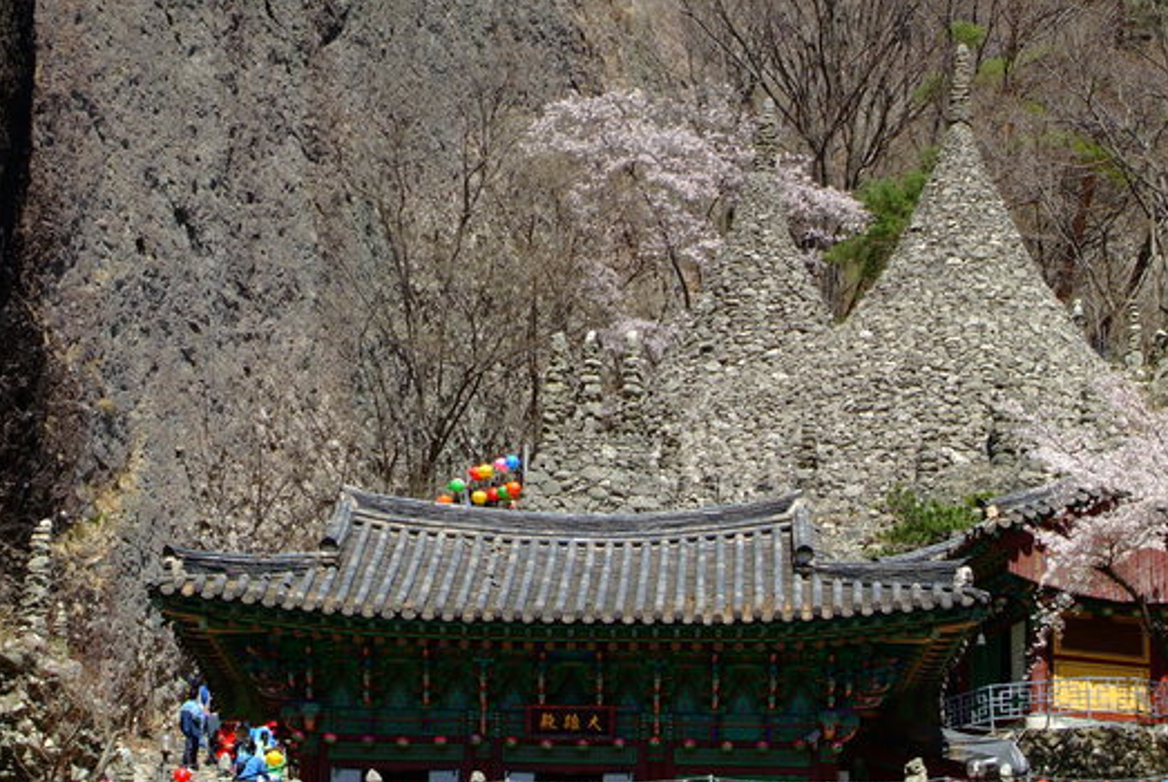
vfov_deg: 12.4
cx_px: 667
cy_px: 462
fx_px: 3605
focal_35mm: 111
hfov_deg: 18.4
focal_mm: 55
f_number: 8
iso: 200
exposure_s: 1/250
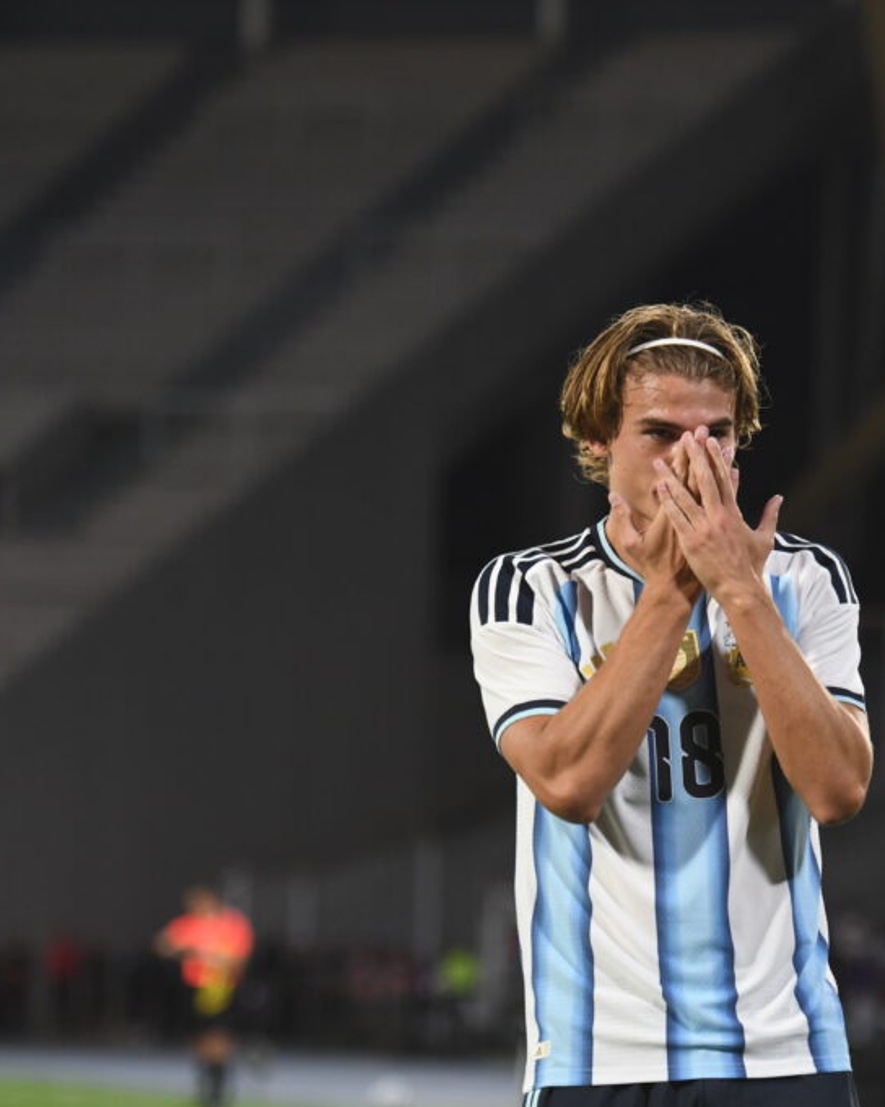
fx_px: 8054
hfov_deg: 6.3
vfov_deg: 7.9
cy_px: 554
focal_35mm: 246
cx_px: 763
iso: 1000
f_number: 2.8
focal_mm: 116
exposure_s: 1/640
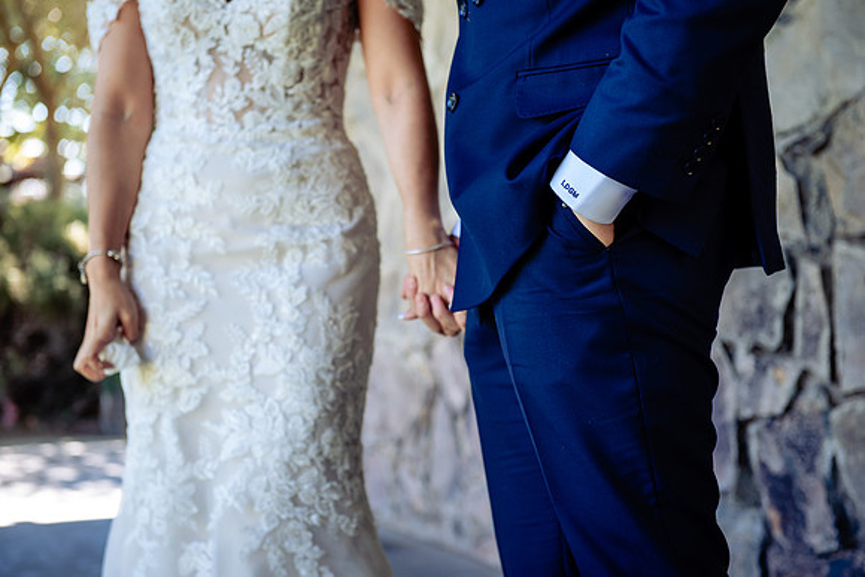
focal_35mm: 70
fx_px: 1682
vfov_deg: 19.5
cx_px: 432
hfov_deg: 28.8
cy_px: 288
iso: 400
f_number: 4
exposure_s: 1/125
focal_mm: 70
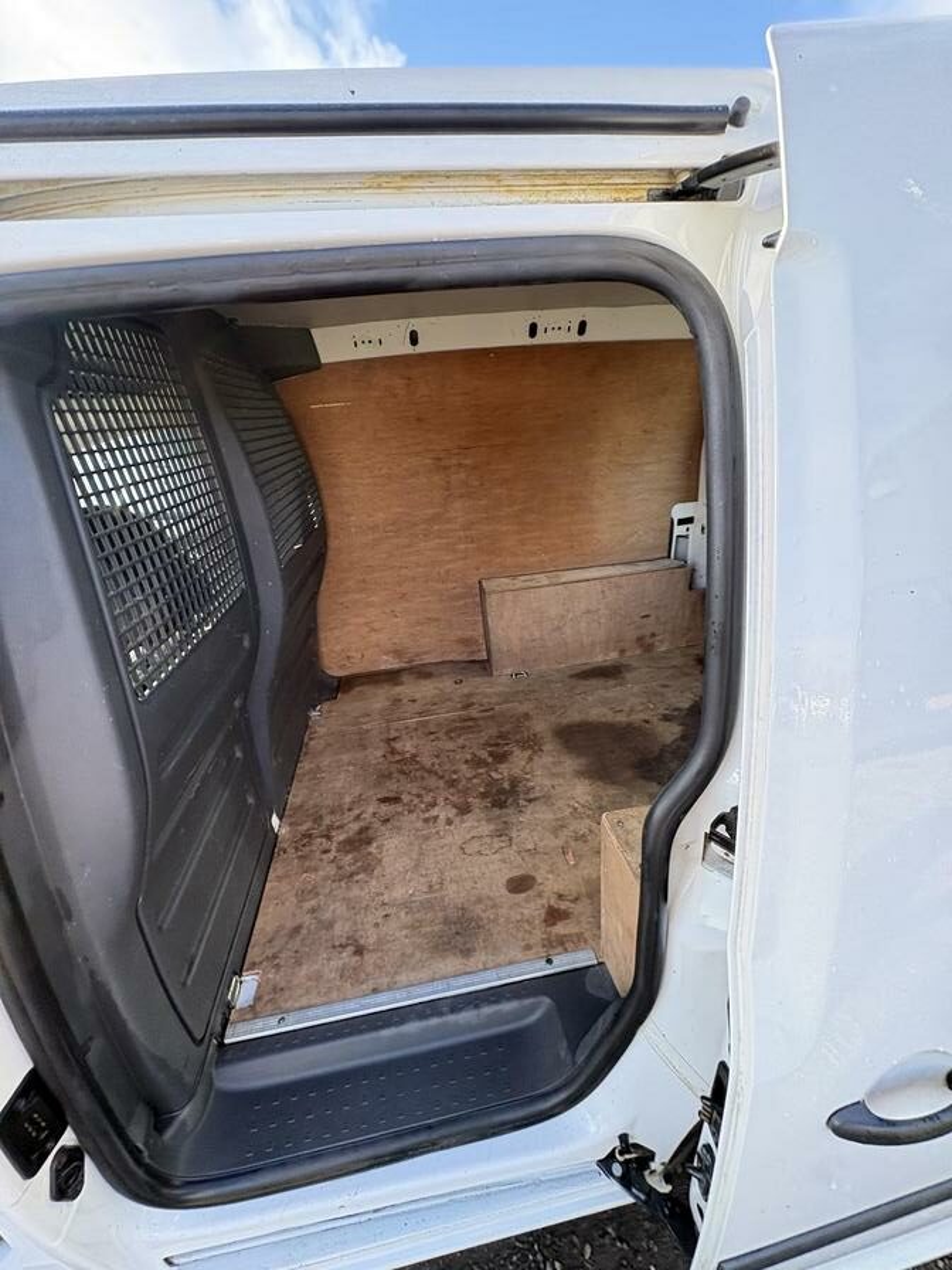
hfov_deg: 85.7
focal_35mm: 14
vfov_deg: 102.1
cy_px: 635
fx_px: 513
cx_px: 476
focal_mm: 2.22
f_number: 2.2
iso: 125
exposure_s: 1/106
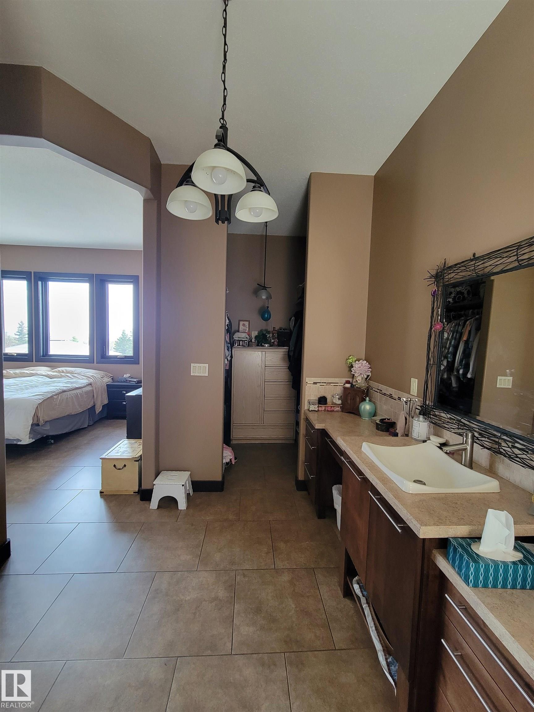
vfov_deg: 106.2
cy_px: 356
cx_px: 267
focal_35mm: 13
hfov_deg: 89.9
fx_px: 267
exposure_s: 1/60
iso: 320
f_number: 2.2
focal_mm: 2.2
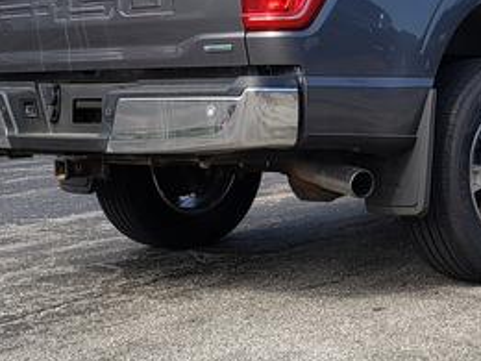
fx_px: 889
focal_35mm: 64
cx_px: 427
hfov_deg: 29.1
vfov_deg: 22.5
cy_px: 50
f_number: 2.4
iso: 50
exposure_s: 1/732
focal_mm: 4.3
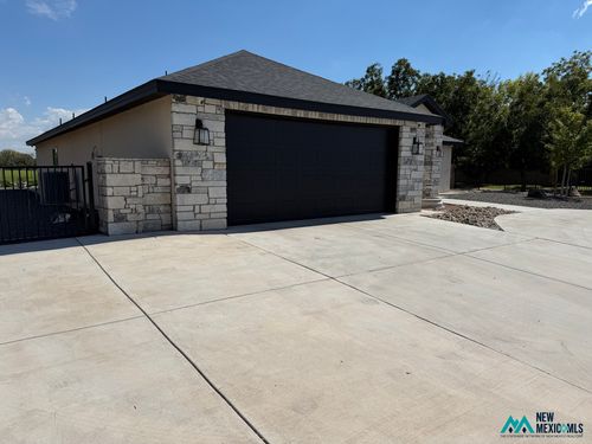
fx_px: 410
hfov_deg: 71.6
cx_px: 296
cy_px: 222
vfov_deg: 56.8
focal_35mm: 24
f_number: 1.78
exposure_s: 1/10309
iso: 80
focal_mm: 6.76
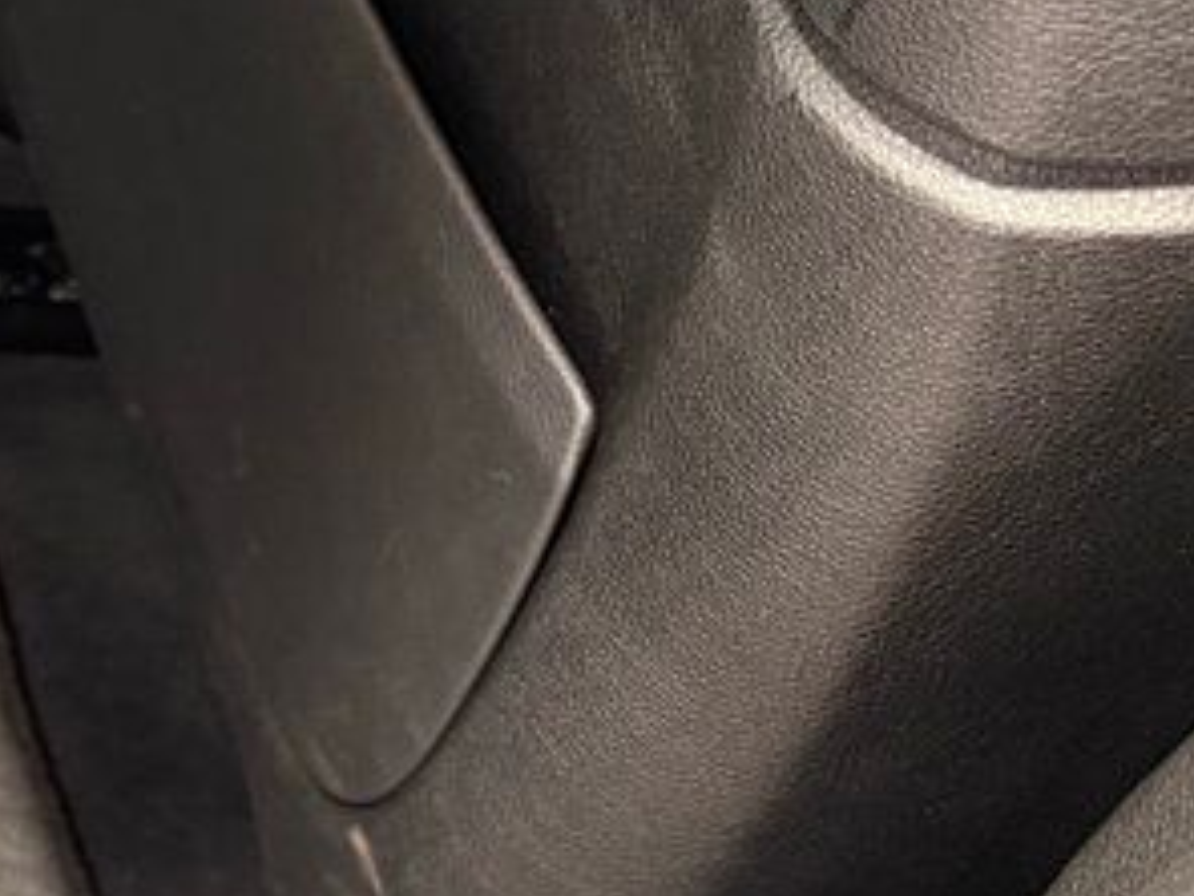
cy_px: 533
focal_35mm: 83
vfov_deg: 17.8
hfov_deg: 19.3
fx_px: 2863
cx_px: -791
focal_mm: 6.76
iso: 640
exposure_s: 1/60
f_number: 1.78
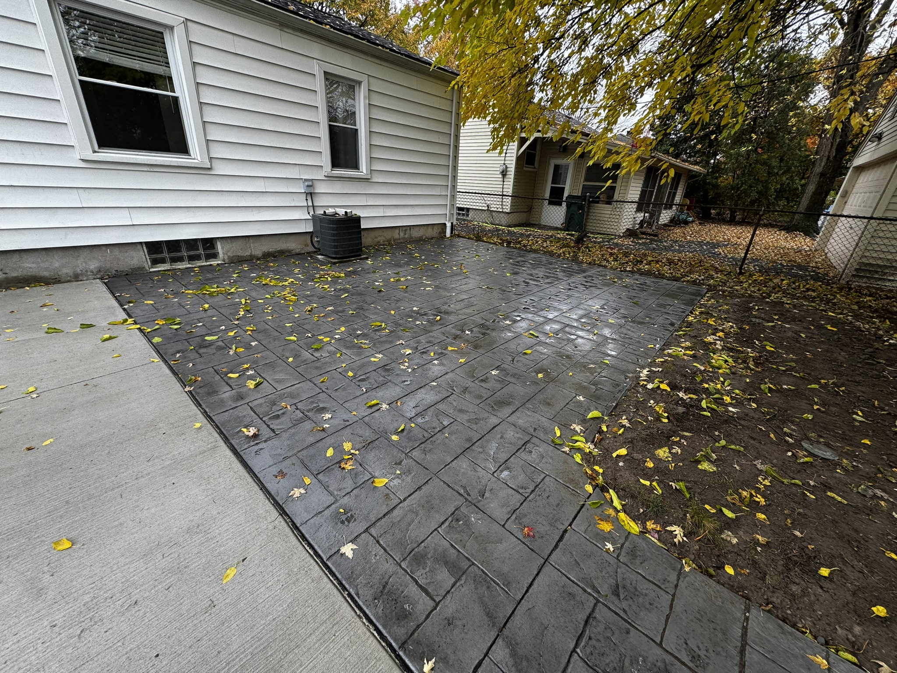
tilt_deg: -23.9
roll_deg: -4.2
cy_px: 336
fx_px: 363
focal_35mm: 14
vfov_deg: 85.7
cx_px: 448
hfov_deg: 102.1
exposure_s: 1/172
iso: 40
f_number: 2.2
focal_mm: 2.22
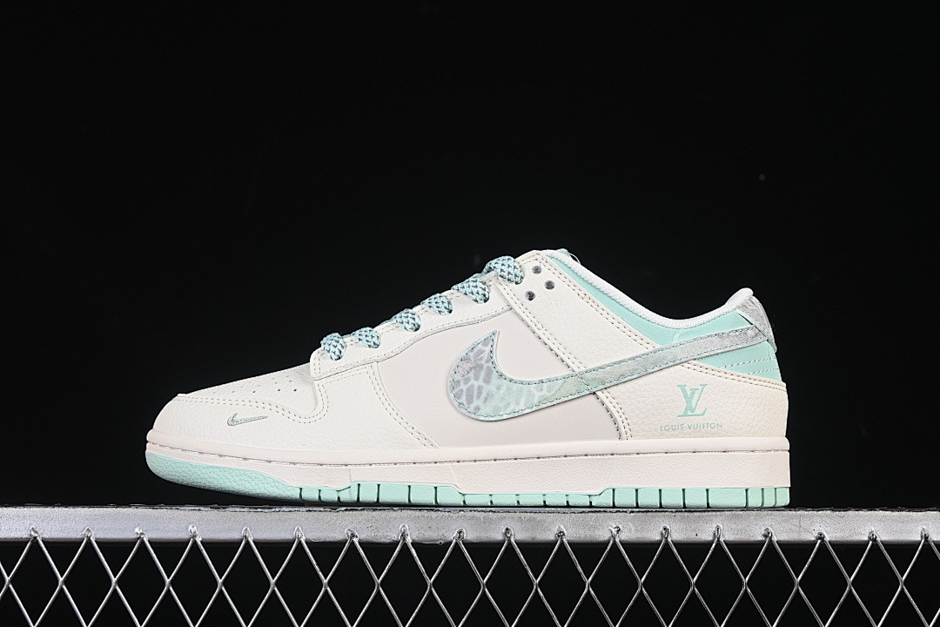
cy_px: 314
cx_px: 470
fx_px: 1958
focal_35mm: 75
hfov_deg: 27.0
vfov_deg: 18.2
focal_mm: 50
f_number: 8
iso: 160
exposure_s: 1/80
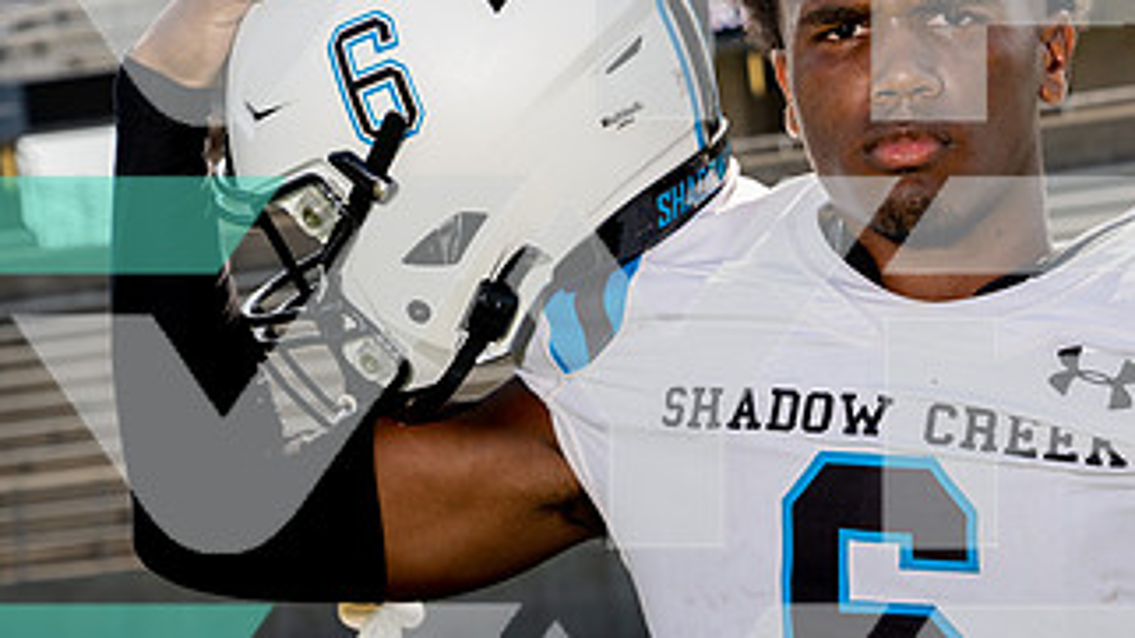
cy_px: 365
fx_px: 3972
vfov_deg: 9.2
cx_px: 814
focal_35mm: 132
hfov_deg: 16.2
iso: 100
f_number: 7.1
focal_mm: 70
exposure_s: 1/250
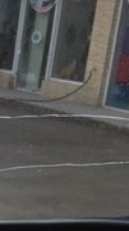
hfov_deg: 9.4
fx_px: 707
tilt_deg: -24.1
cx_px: -169
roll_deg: -3.3
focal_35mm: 116
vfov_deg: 17.2
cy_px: 311
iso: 32
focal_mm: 4.15
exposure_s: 1/855
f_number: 2.2
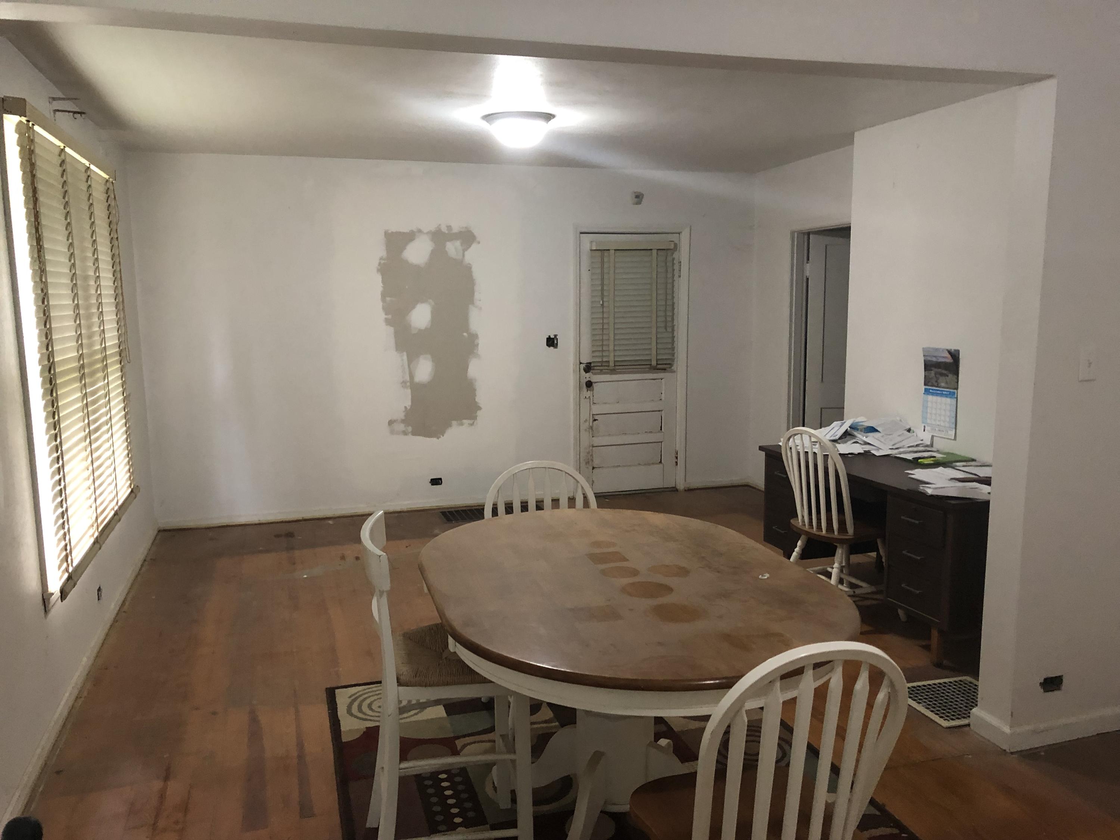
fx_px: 906
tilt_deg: -9.9
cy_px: 420
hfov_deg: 63.4
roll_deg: -0.3
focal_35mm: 28
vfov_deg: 49.7
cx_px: 560
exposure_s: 1/11
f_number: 1.8
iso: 100
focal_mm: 3.99
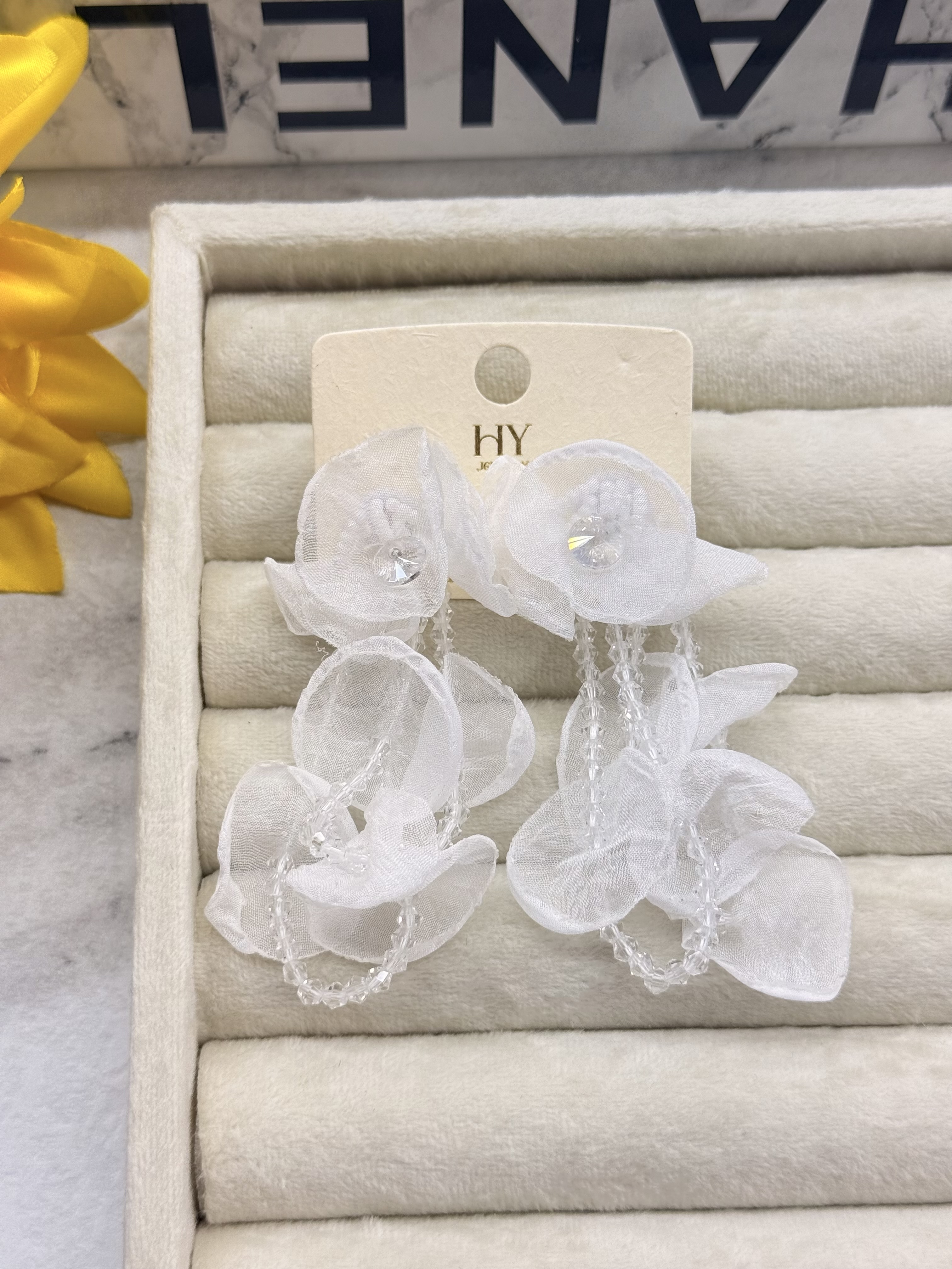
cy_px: 634
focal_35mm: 48
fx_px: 1760
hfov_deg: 30.3
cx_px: 476
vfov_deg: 39.7
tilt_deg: -70.1
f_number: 1.78
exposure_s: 1/175
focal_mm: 6.76
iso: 50
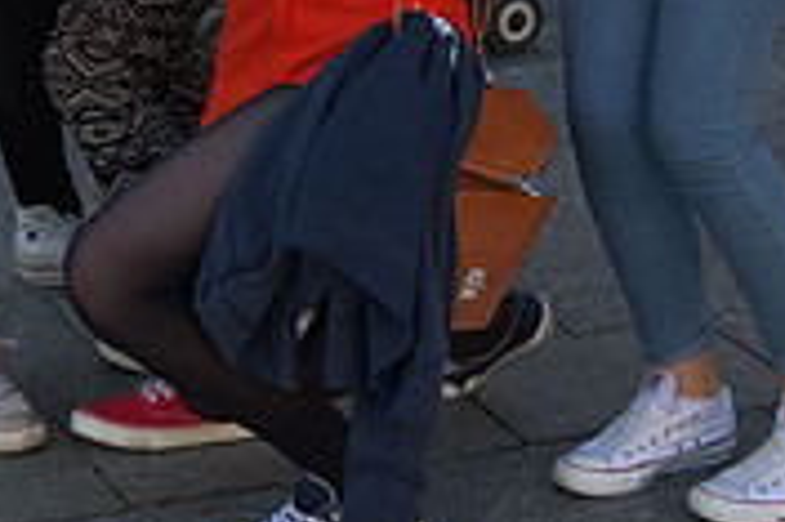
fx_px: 3159
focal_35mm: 145
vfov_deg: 9.1
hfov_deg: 14.1
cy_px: -332
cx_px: 281
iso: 640
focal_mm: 44
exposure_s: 1/125
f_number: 5.6
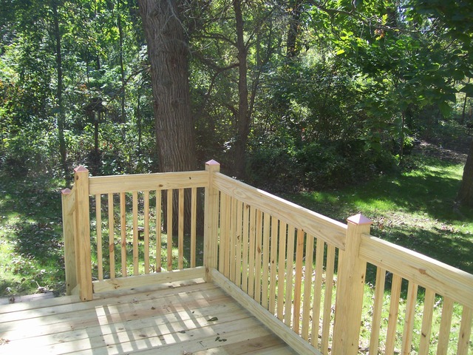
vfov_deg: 39.7
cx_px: 236
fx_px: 492
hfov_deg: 51.4
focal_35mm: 36
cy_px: 178
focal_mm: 6
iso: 80
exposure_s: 1/223
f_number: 2.7
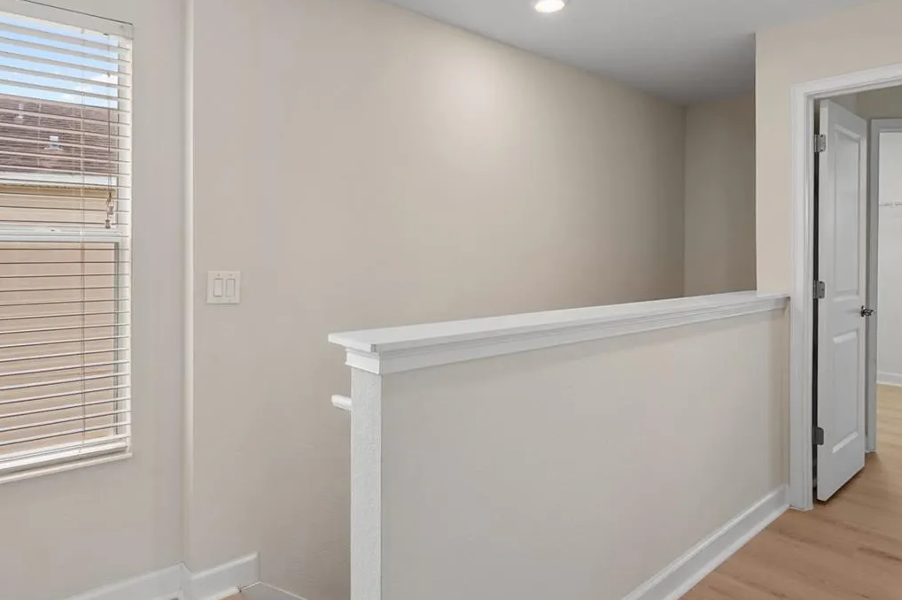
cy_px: 257
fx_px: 551
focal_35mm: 22
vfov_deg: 57.0
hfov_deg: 78.5
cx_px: 419
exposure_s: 1/10
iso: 250
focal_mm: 14
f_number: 5.6
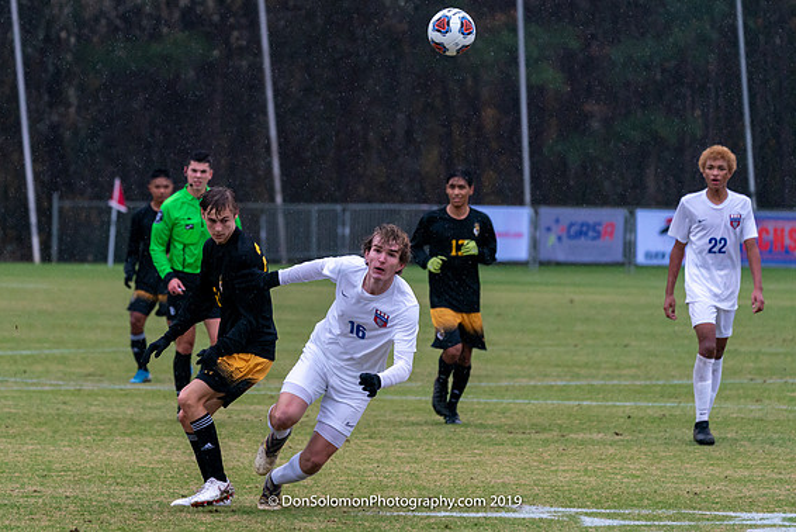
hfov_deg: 6.5
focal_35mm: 318
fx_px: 7035
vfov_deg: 4.3
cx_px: 312
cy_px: 259
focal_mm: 241
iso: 2500
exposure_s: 1/1000
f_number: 5.6
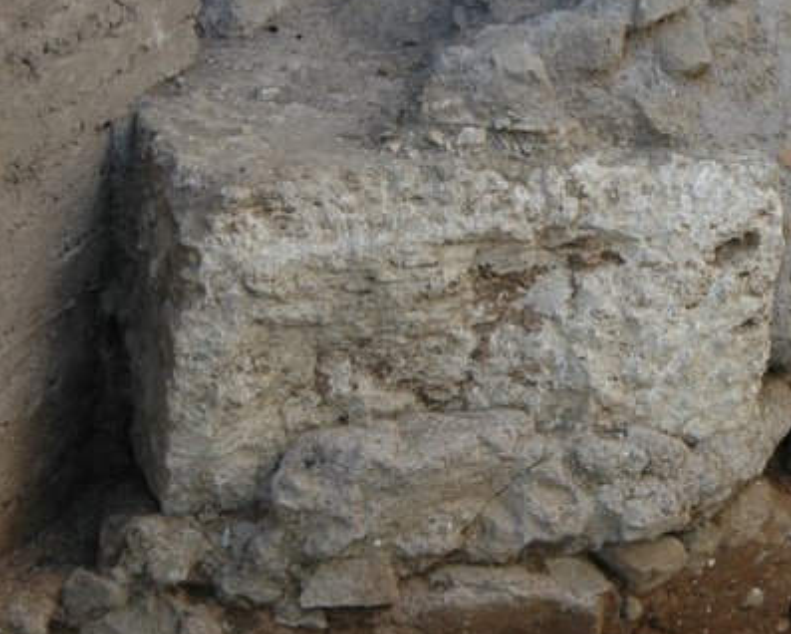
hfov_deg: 11.2
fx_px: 3982
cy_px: 365
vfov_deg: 9.1
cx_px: 899
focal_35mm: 170
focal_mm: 48
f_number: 6.3
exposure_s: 1/160
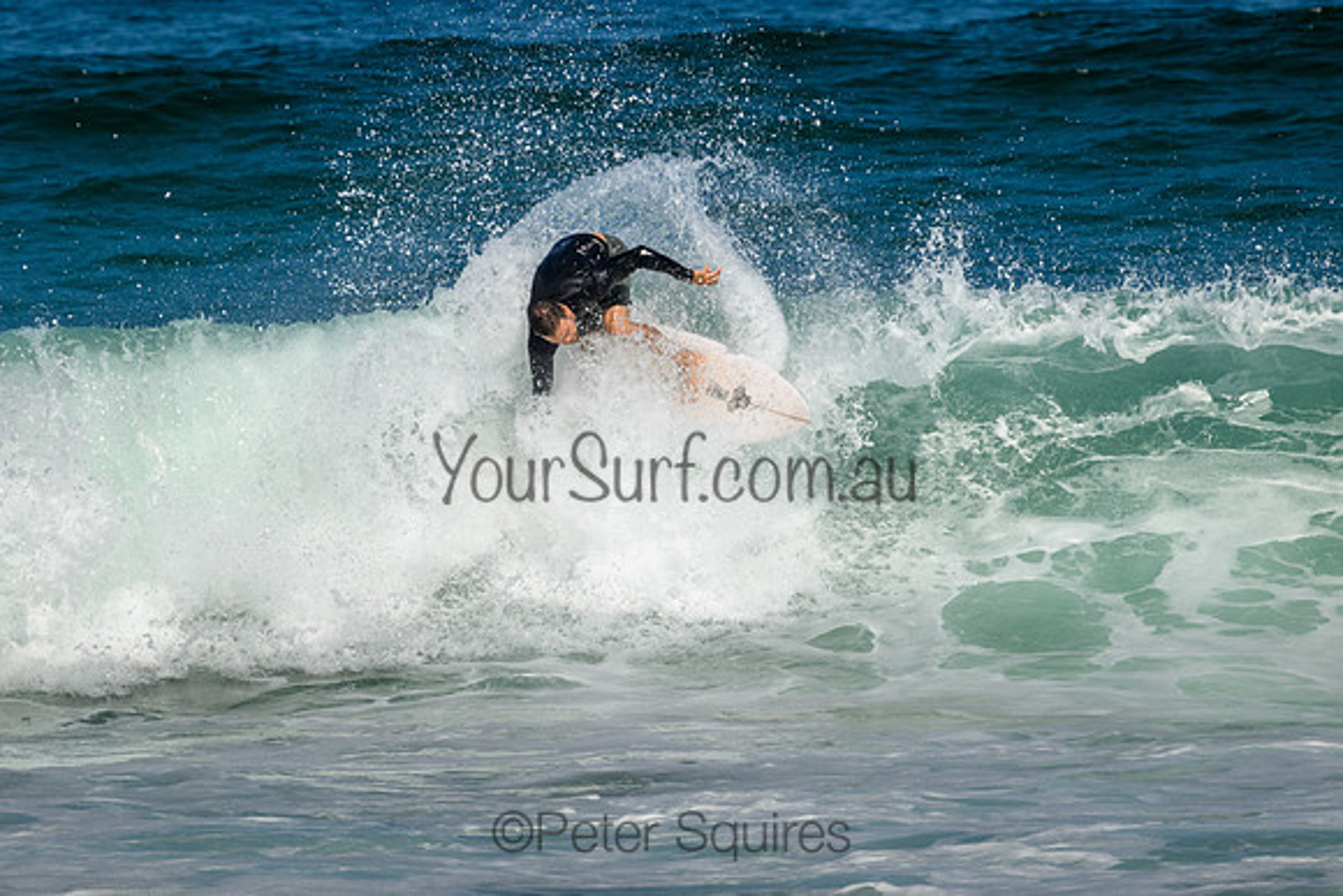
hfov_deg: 2.2
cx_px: 649
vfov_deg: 1.5
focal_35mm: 920
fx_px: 34340
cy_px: 415
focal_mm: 800
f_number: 11
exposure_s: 1/2000
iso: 560
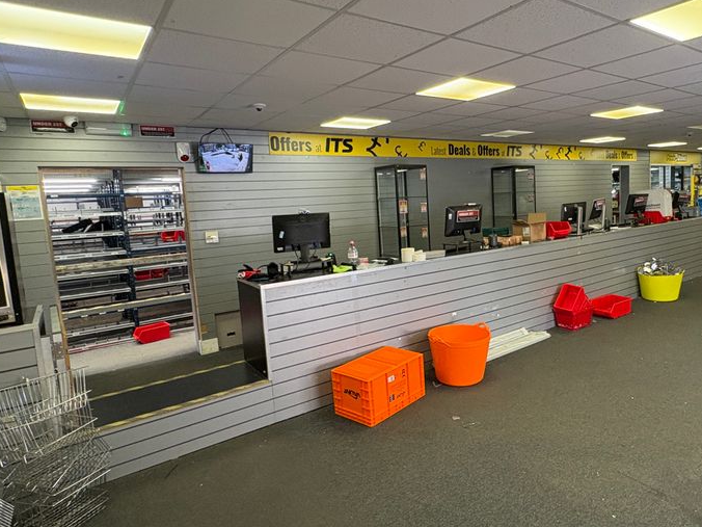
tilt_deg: -6.6
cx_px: 447
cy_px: 245
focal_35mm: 23
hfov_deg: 72.5
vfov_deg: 58.8
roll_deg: +2.6
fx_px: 466
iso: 320
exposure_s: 1/100
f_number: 2.2
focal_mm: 2.22
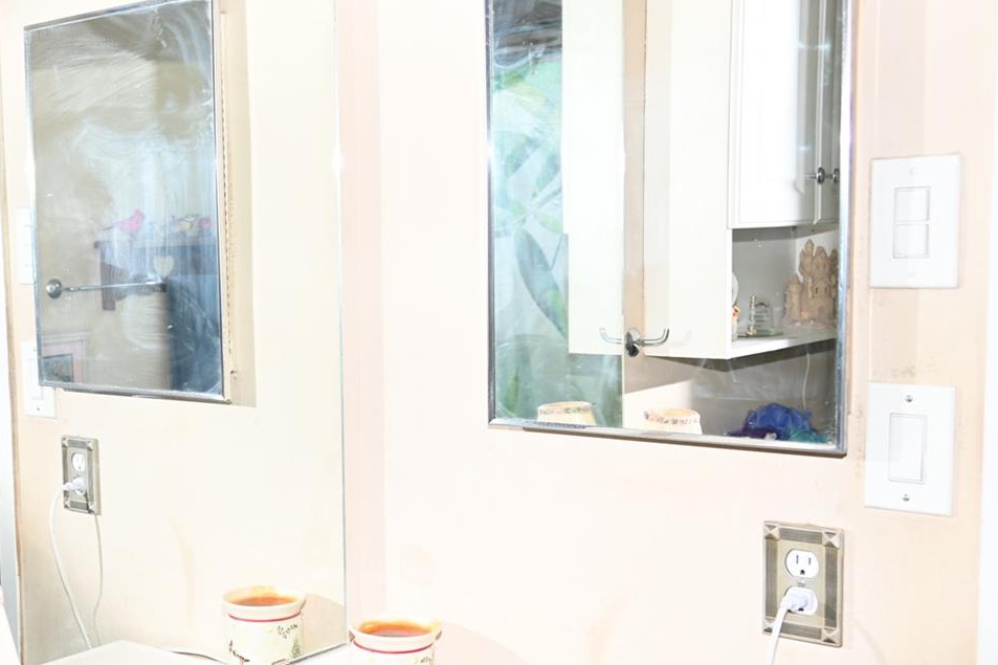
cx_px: 213
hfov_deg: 37.0
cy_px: 370
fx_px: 1441
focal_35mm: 52
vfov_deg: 26.0
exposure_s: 1/60
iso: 110
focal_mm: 31
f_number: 4
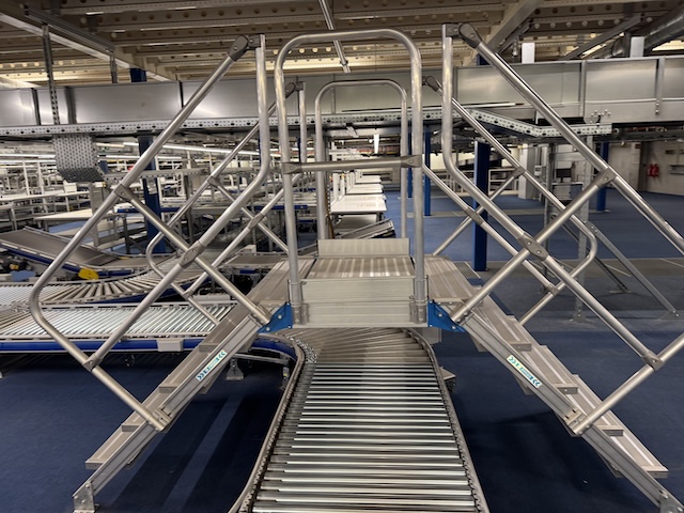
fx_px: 474
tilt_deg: -8.5
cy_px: 256
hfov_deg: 71.6
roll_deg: +2.0
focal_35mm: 24
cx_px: 342
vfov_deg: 56.8
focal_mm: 6.76
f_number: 1.78
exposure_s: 1/50
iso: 160
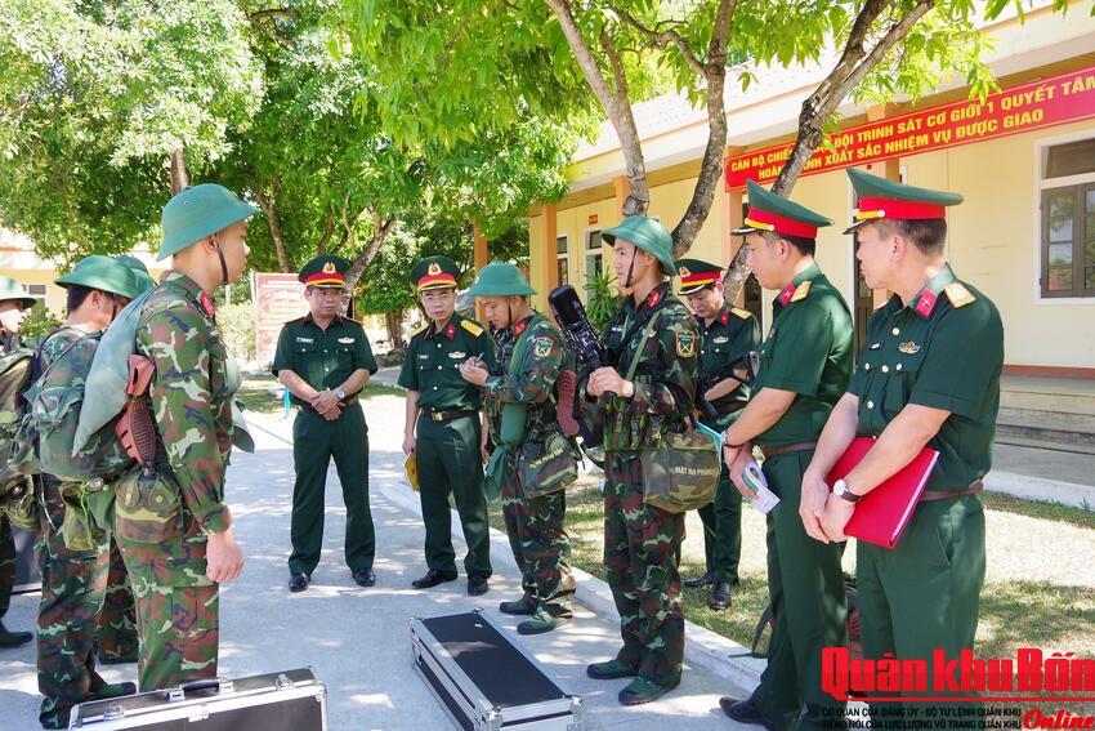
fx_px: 943
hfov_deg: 60.3
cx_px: 548
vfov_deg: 42.3
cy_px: 366
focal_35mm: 31
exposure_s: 1/100
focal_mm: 21
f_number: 6.3
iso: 400
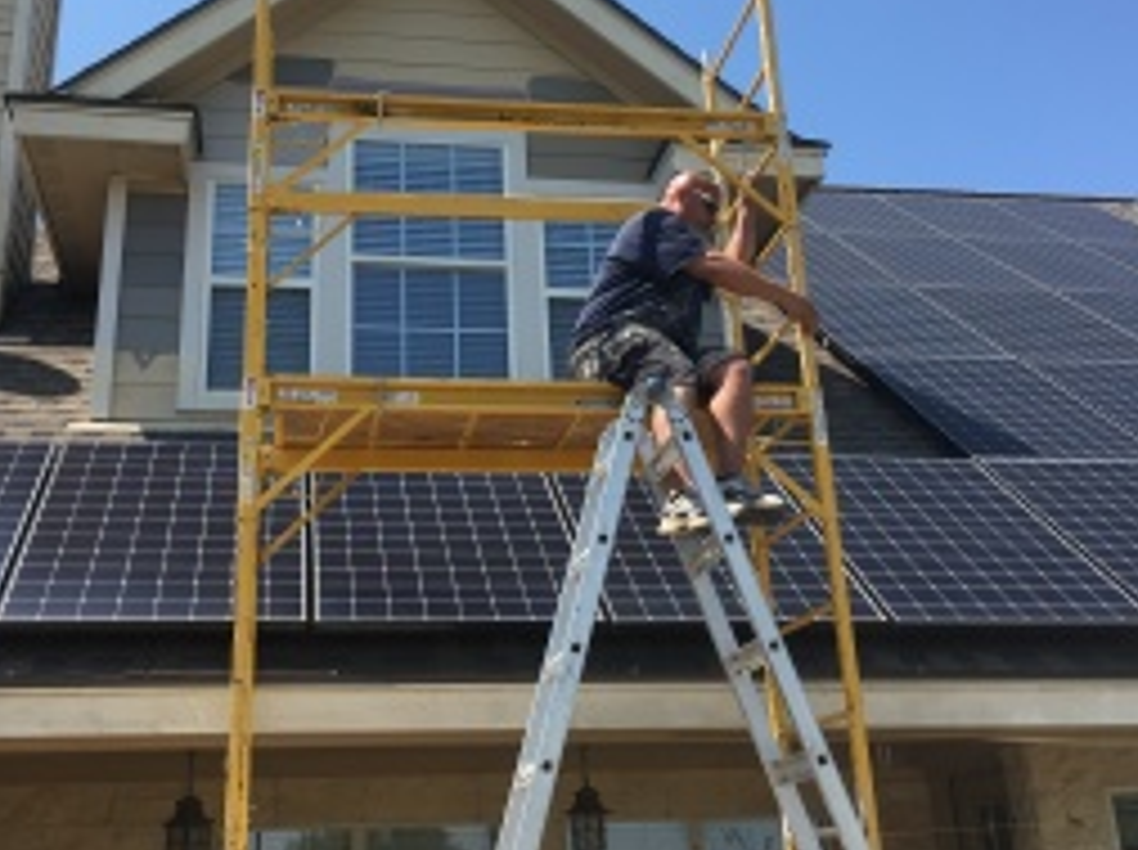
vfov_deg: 34.1
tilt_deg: +22.2
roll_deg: +2.6
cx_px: 495
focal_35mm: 42
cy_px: 324
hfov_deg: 44.8
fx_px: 1379
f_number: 2.2
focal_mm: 4.15
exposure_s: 1/1054
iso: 25
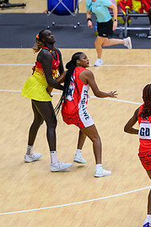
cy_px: 82
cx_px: 212
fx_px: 1921
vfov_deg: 6.8
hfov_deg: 4.5
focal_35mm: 305
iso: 4000
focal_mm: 125
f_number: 3.2
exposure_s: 1/1000
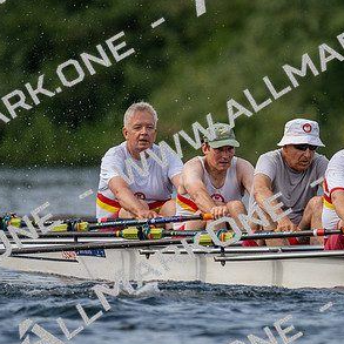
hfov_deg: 1.7
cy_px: 188
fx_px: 11344
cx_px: 257
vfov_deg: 1.7
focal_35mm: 1009
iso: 400
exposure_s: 1/1600
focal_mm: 600
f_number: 6.3
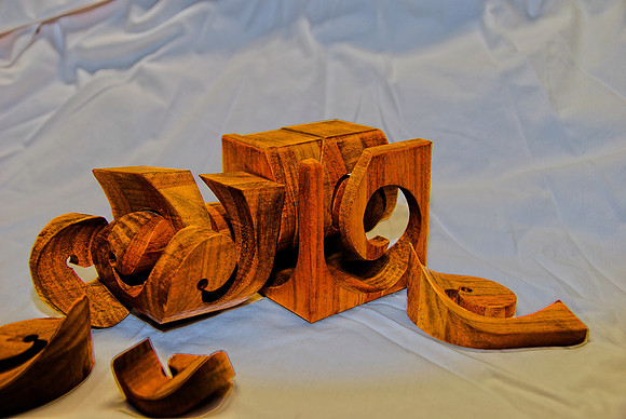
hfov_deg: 49.5
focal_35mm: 39
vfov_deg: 34.3
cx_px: 313
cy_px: 210
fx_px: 679
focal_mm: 26
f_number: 4.5
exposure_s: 1/60
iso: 160
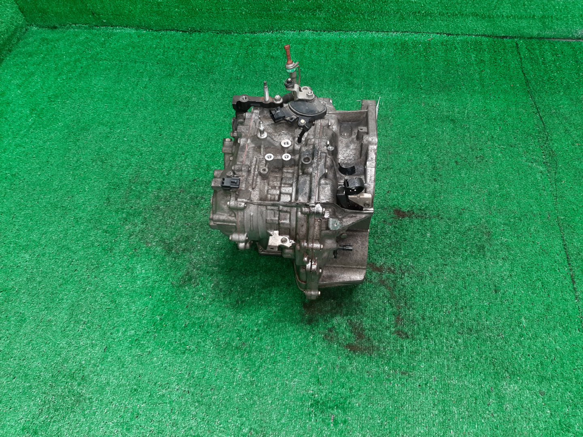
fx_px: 438
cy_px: 218
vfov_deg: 53.1
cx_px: 292
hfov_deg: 67.3
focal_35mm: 26
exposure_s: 1/50
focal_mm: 3.93
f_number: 1.7
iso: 173
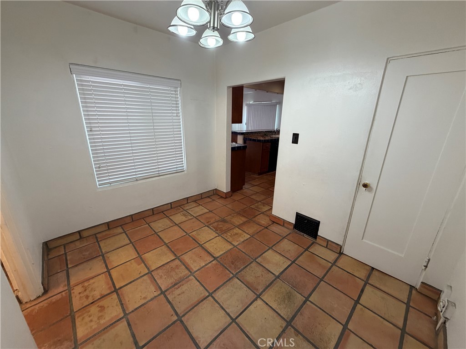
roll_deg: -0.9
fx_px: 188
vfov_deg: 85.7
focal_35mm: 14
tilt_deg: -18.0
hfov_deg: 102.1
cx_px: 233
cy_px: 174
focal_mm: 2.22
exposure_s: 1/120
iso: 320
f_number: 2.2
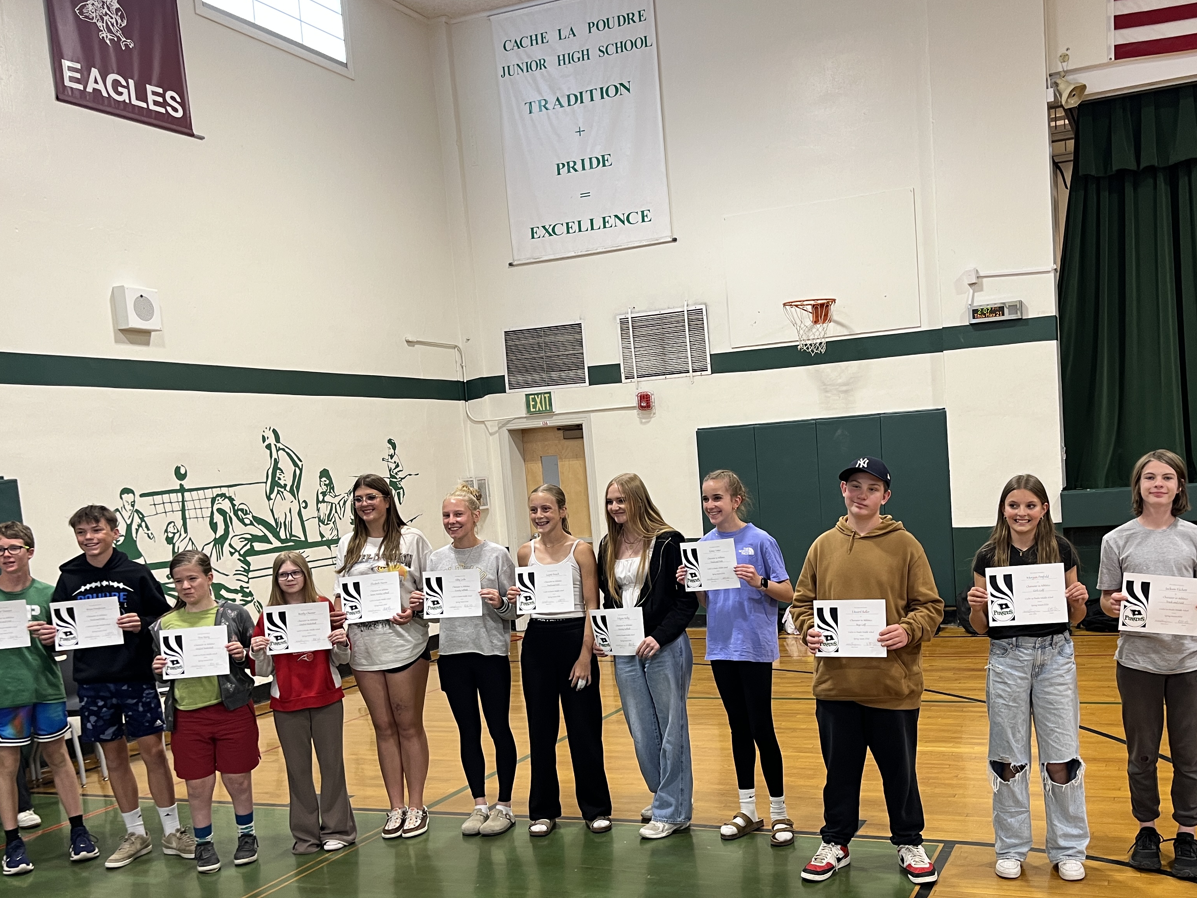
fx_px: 1176
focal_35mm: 34
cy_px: 566
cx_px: 712
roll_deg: +5.7
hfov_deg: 53.6
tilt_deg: -3.4
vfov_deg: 41.5
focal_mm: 5.1
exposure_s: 1/60
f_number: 1.6
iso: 80
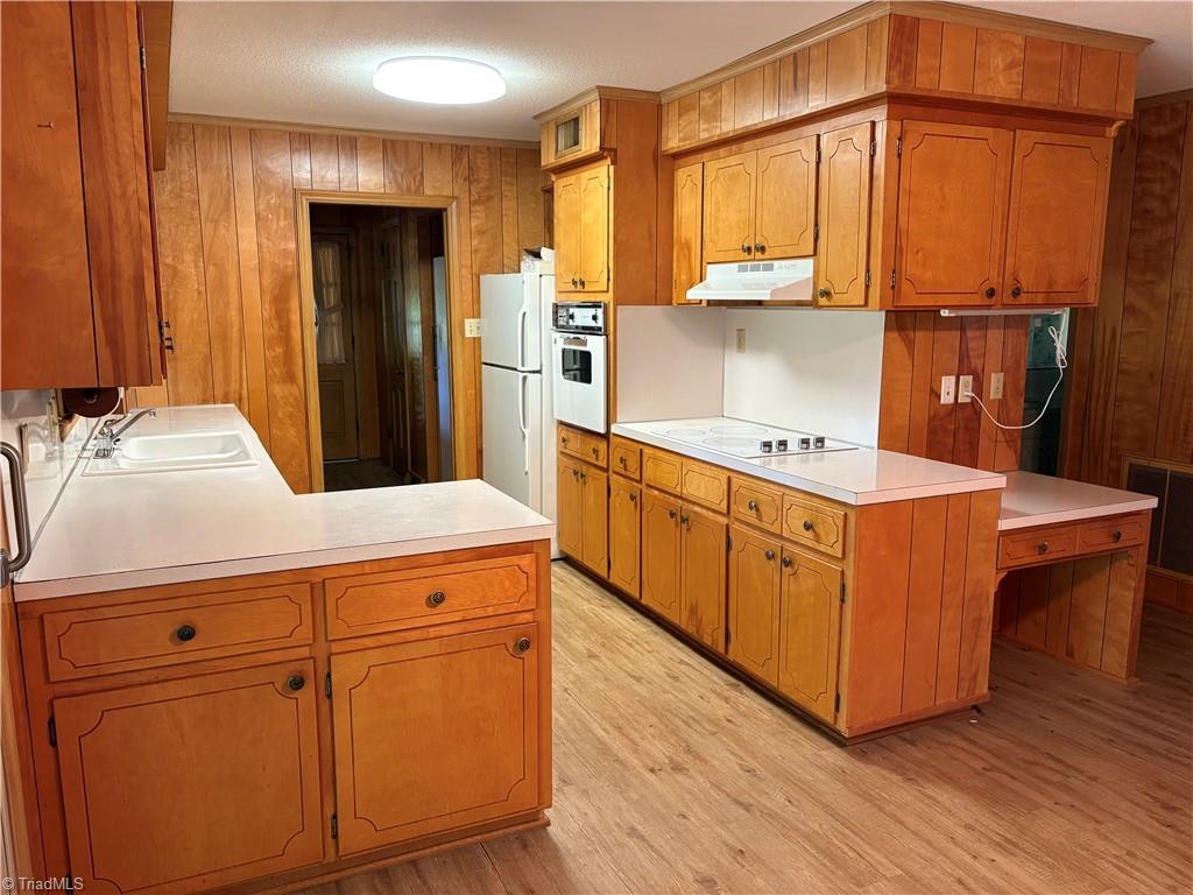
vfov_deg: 53.1
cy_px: 448
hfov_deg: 67.3
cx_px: 596
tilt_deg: -8.8
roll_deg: +0.7
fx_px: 896
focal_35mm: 26
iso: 200
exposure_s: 1/60
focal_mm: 5.96
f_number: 1.6
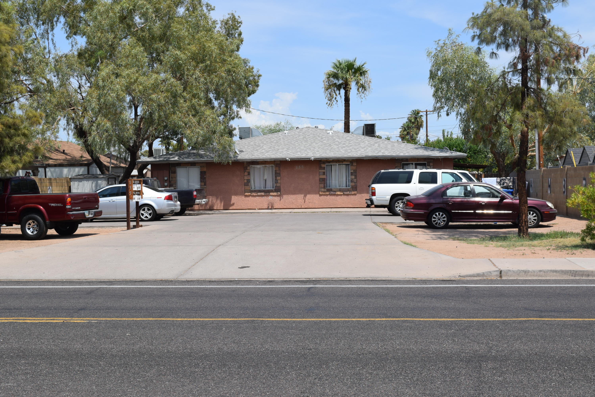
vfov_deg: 26.5
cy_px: 198
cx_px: 298
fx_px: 843
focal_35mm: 51
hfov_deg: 38.9
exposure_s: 1/500
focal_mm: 34
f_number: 11
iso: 200
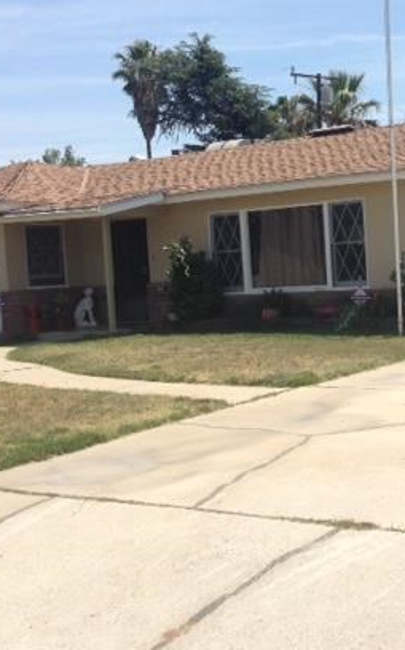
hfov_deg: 22.7
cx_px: 389
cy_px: 305
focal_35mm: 55
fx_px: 972
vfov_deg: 36.9
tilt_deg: -3.1
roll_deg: +2.9
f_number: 2.4
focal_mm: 4.12
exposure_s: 1/1506
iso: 50
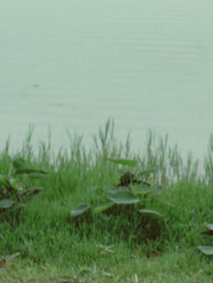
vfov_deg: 9.8
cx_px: 489
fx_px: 1647
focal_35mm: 201
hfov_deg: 7.0
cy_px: 121
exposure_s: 1/320
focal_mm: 50
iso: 500
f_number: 4.5
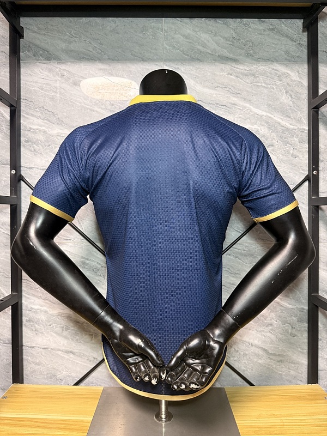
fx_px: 302
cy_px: 218
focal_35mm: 24
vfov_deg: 71.6
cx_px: 164
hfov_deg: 56.8
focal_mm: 6.76
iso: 320
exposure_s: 1/50
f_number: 1.78
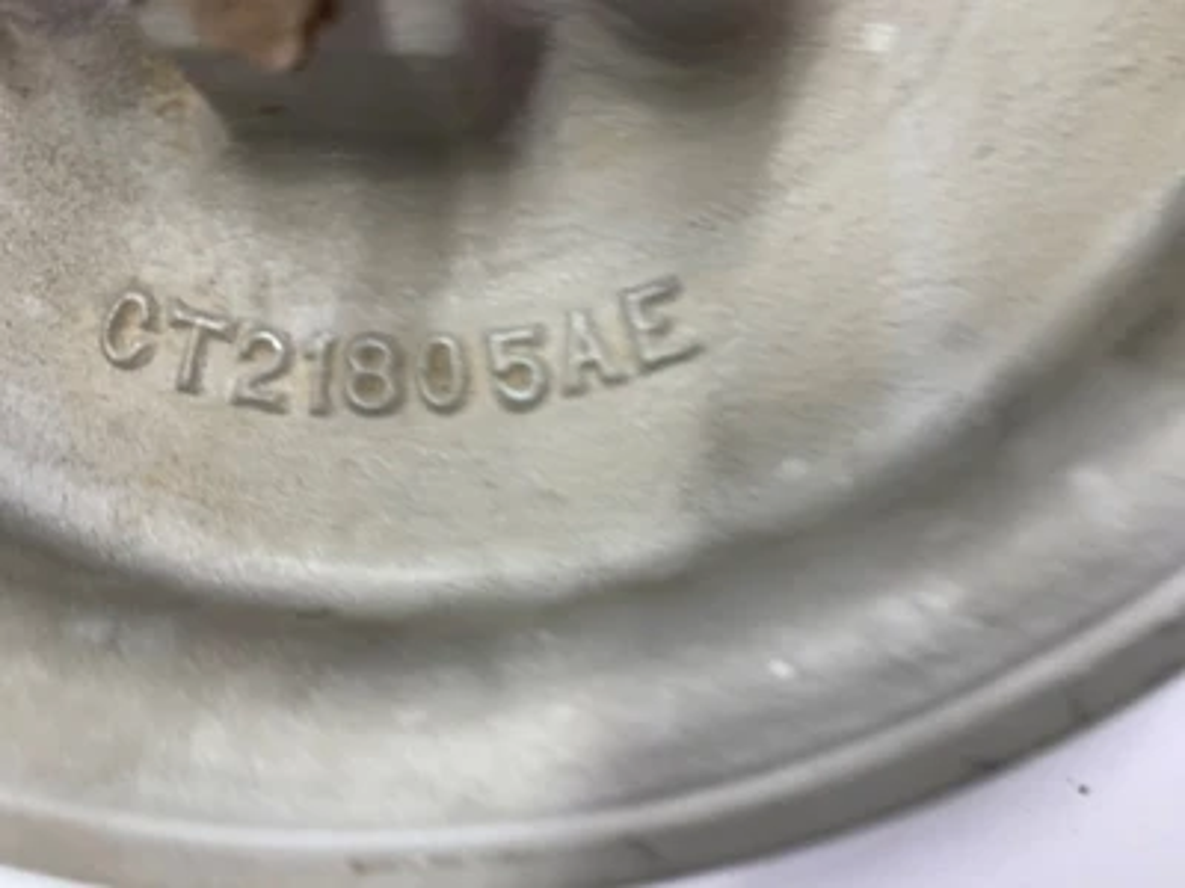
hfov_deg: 67.3
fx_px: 890
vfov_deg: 53.1
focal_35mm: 26
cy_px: 444
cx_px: 592
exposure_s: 1/60
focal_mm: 4.25
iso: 50
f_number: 1.8
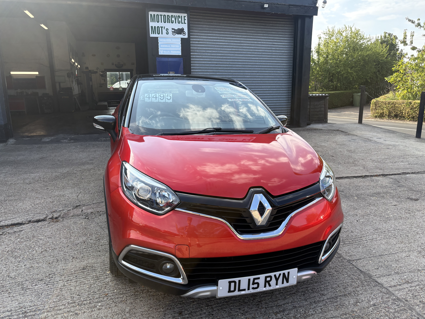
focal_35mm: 26
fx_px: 319
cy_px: 160
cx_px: 212
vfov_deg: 53.1
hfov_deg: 67.3
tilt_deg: -12.3
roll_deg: +1.6
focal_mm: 5.96
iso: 64
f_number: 1.6
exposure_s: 1/1099
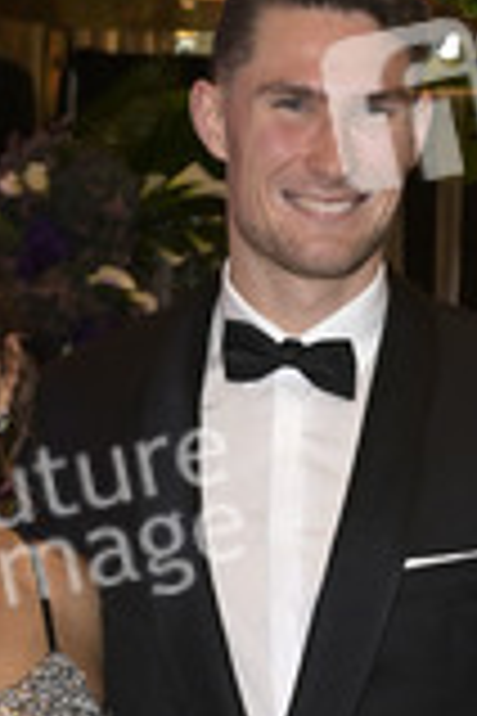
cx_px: 144
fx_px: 2603
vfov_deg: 15.3
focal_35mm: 131
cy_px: 761
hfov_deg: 10.5
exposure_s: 1/100
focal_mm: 52
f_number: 5.6
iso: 2500
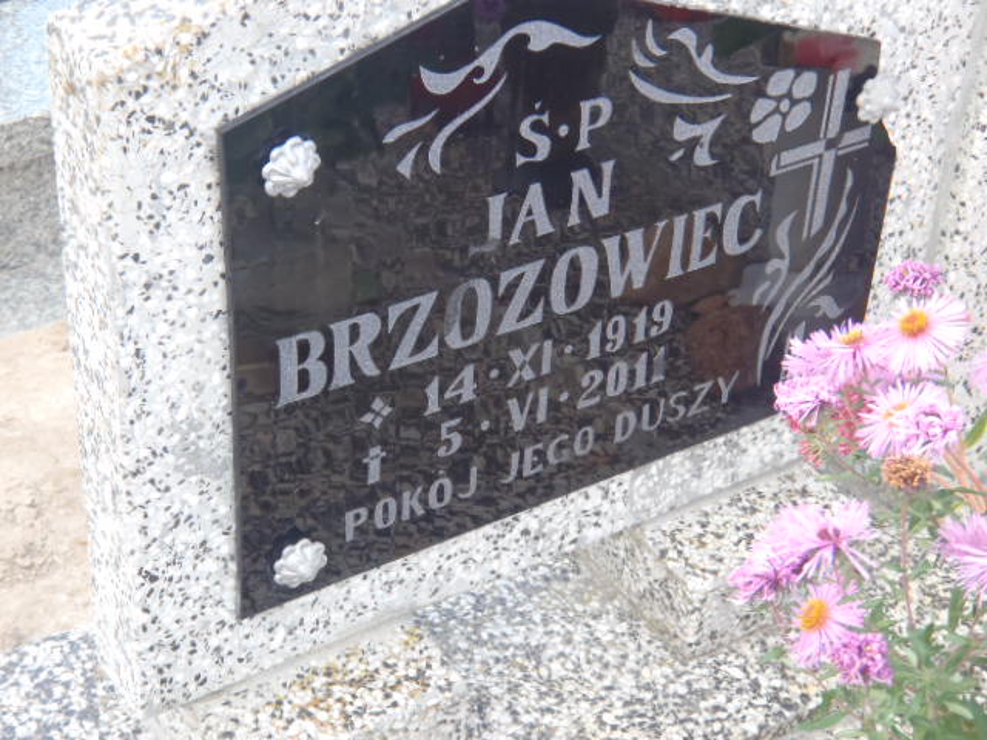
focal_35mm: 65
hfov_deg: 29.8
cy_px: 370
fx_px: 1853
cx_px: 494
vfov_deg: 22.6
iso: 125
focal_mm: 11.76
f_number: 4.7
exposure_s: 1/60
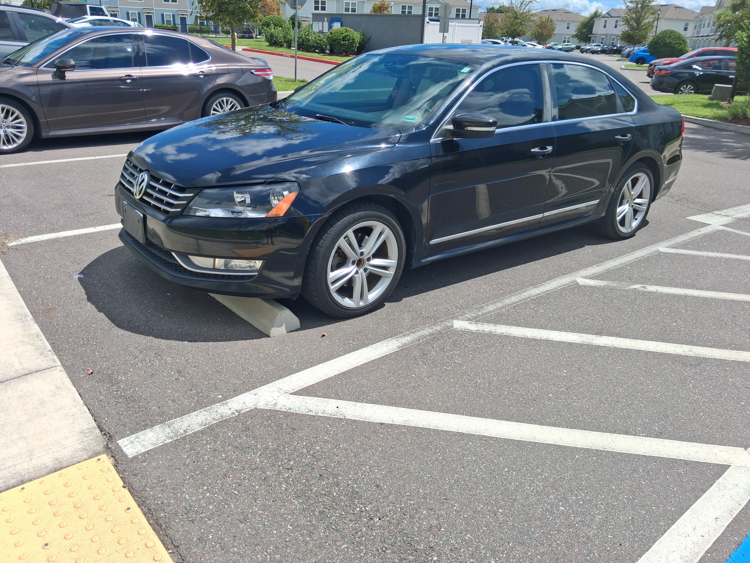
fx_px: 585
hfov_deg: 65.3
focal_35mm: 27
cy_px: 282
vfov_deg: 51.4
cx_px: 375
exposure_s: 1/900
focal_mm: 4
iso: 25
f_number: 1.8
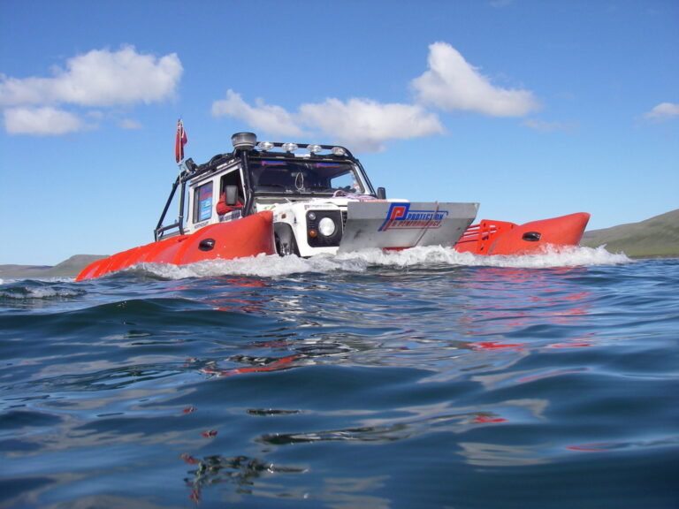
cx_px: 340
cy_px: 254
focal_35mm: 38
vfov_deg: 37.7
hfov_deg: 49.0
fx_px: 745
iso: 64
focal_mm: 6.3
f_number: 6.6
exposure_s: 1/250
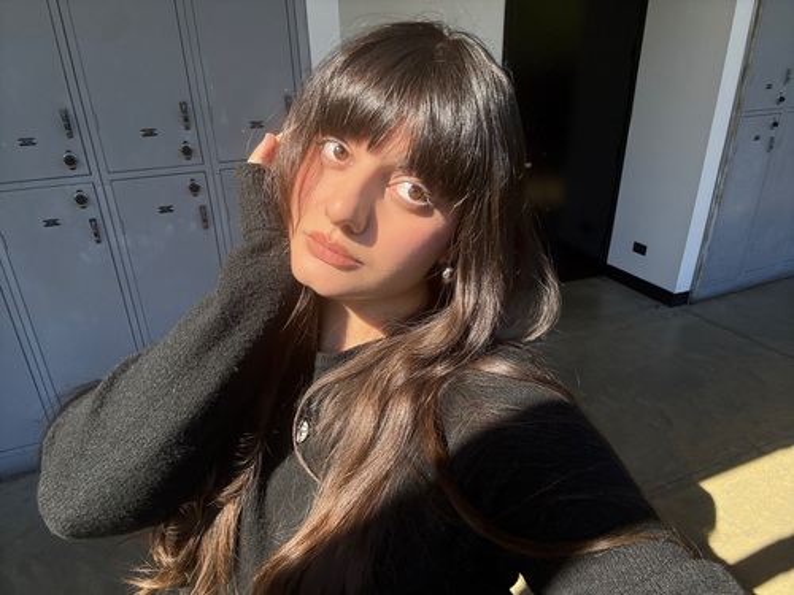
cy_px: 298
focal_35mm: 23
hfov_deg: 73.9
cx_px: 397
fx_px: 528
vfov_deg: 58.9
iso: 25
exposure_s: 1/202
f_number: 1.9
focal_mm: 2.69
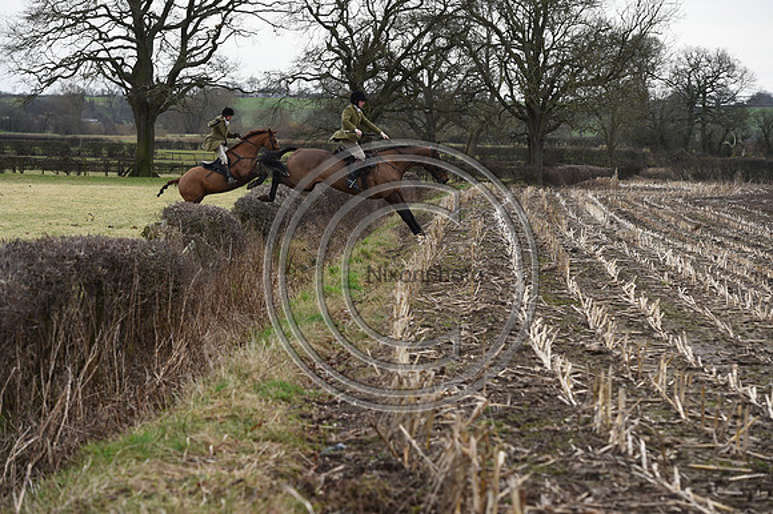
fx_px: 2489
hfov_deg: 17.7
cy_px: 257
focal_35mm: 116
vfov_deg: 11.8
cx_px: 386
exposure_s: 1/1250
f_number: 5.6
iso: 900
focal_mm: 116
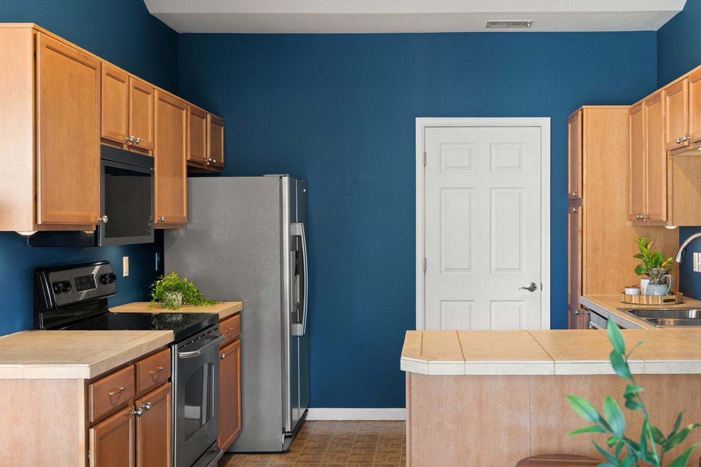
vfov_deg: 31.2
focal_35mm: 43
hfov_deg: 45.2
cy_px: 218
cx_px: 417
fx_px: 837
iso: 160
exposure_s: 1/1.67
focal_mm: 35
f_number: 8
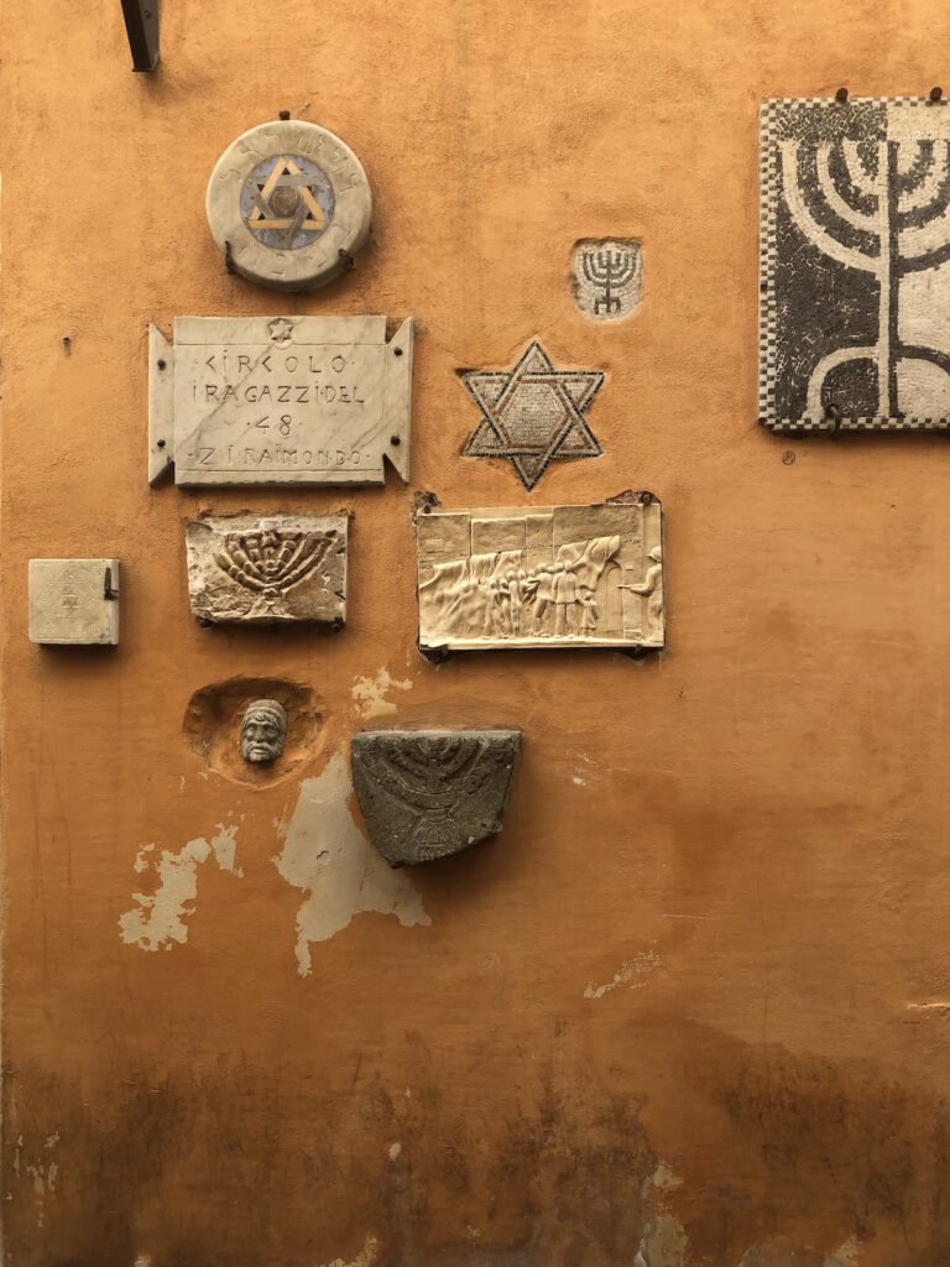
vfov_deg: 63.4
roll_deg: +0.4
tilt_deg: +2.4
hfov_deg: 49.7
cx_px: 475
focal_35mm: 28
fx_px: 1025
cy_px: 634
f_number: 1.8
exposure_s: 1/120
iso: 32
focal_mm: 3.99
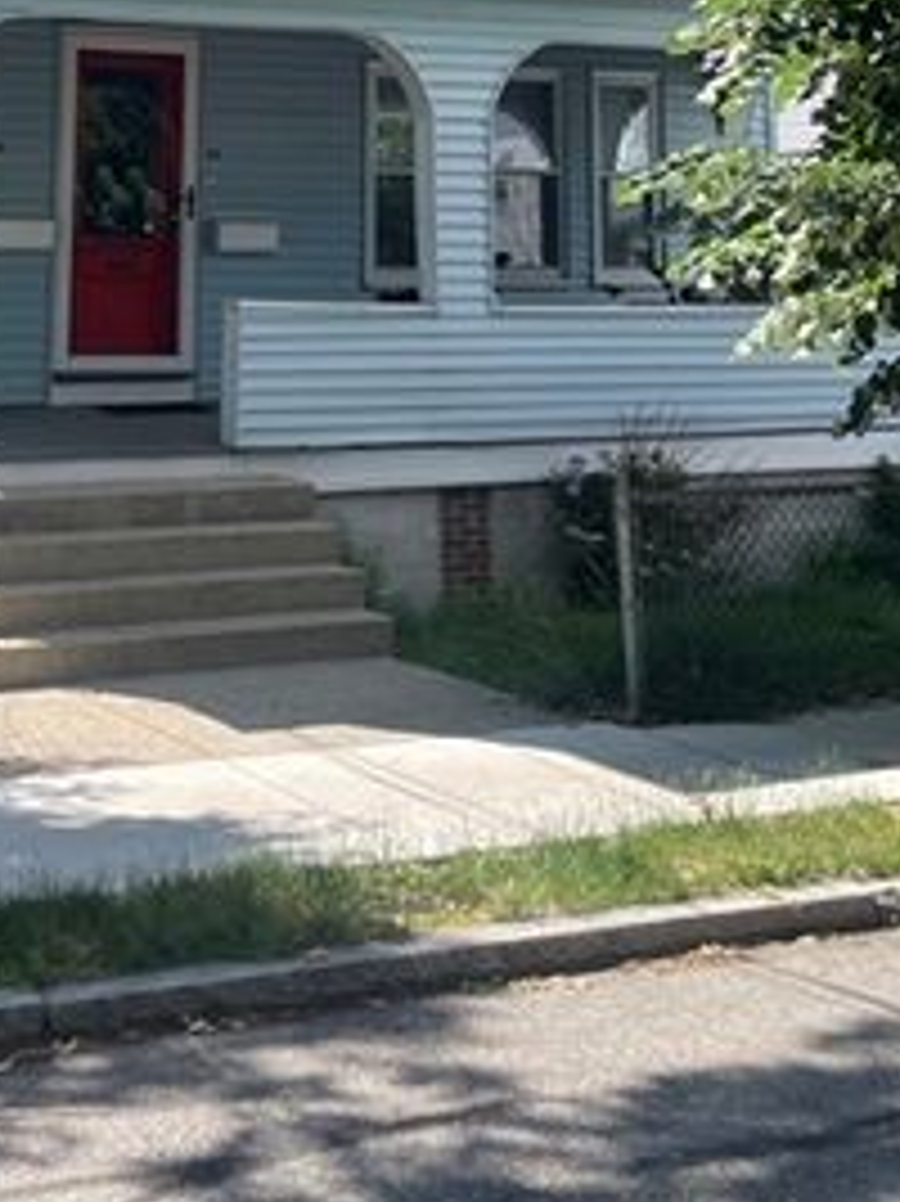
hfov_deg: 22.5
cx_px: 302
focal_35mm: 65
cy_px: -79
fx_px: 2255
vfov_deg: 27.6
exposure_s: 1/2092
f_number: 1.6
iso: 32
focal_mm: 4.2
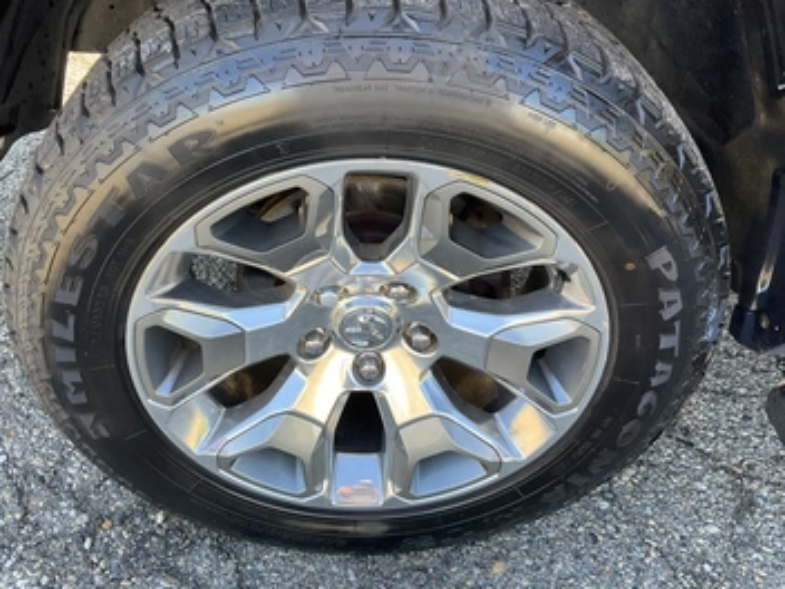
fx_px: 748
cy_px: 265
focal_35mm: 33
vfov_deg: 42.9
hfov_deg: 55.3
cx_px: 359
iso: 32
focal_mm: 3
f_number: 1.8
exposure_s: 1/122
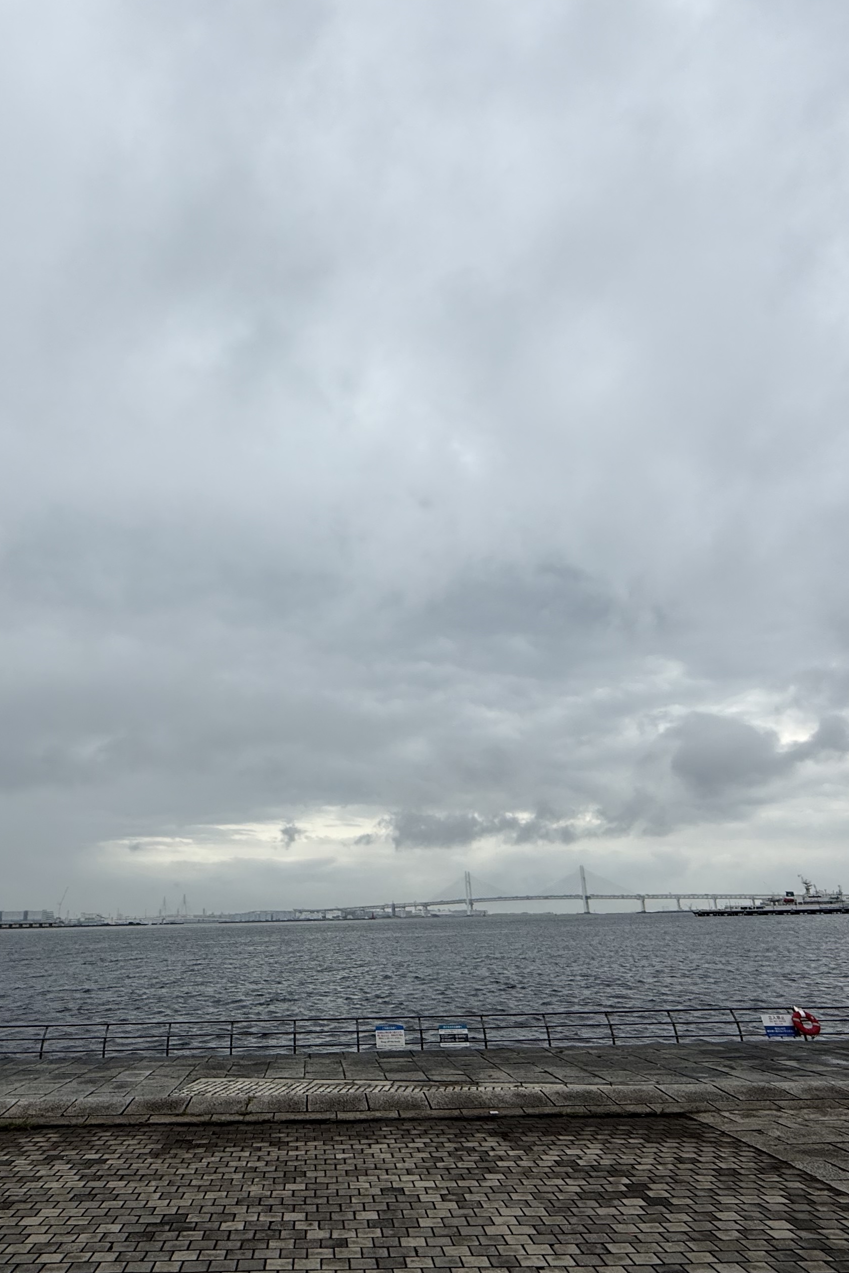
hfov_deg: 54.4
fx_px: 814
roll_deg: +0.7
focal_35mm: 23
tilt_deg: +15.8
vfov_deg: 76.0
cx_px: 312
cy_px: 675
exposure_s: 1/2024
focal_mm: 2.22
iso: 50
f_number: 2.2
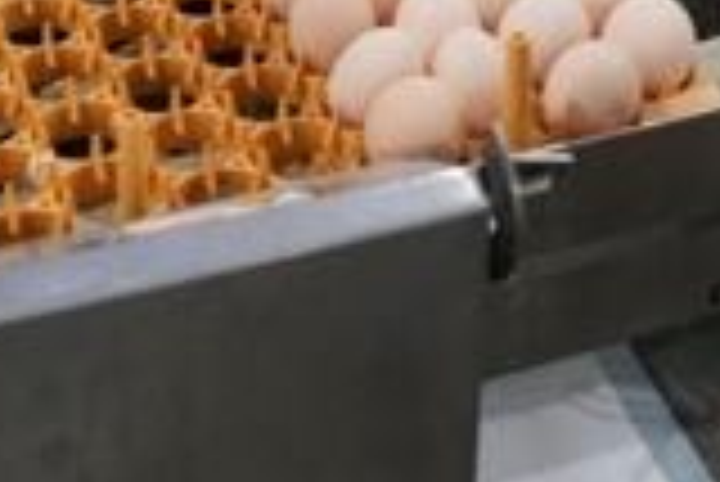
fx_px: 1802
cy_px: -333
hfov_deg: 22.6
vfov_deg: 13.9
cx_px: 418
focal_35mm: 90
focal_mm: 24
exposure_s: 1/25
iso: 3200
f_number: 5
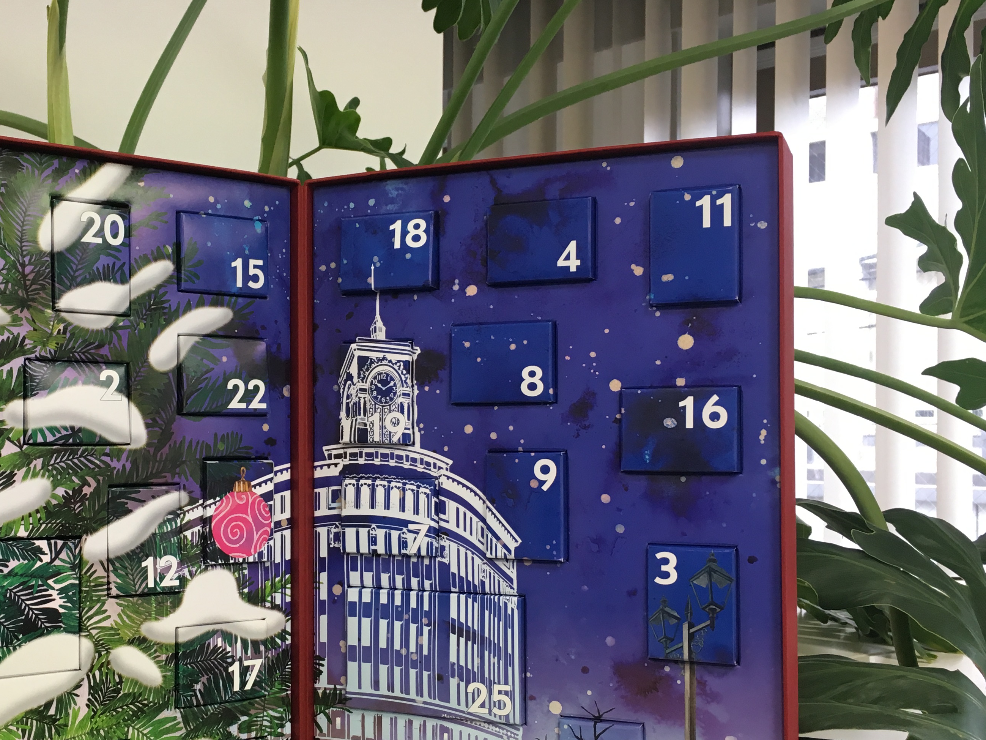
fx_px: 1282
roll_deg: -0.9
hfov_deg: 41.4
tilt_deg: -1.0
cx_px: 312
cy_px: 422
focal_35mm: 45
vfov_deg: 32.1
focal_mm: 4.15
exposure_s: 1/30
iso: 25
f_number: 2.2
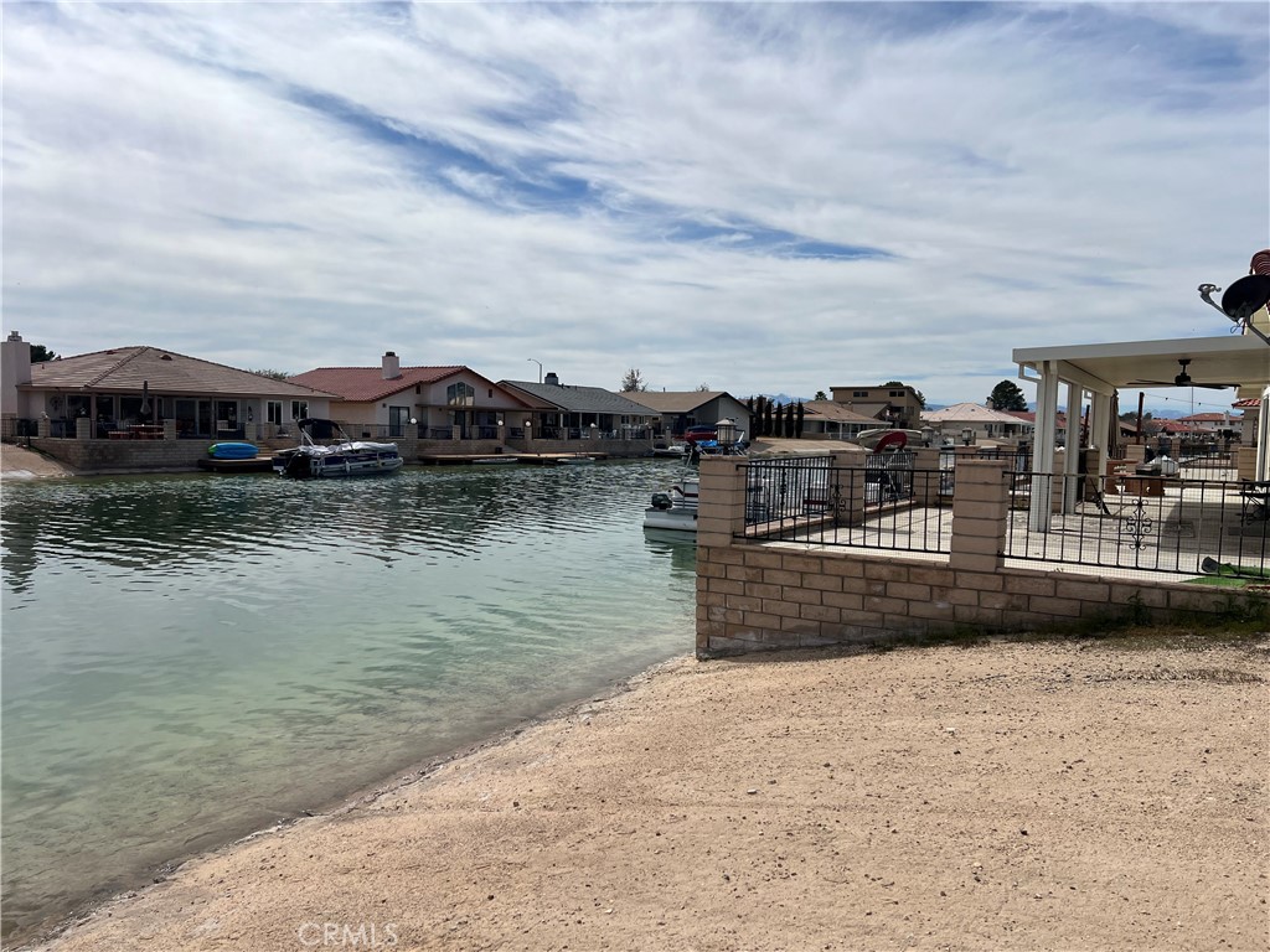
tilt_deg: -5.7
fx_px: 954
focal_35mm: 26
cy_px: 476
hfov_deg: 67.3
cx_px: 635
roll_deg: -1.2
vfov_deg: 53.1
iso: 50
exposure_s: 1/11364
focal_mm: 5.7
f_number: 1.5
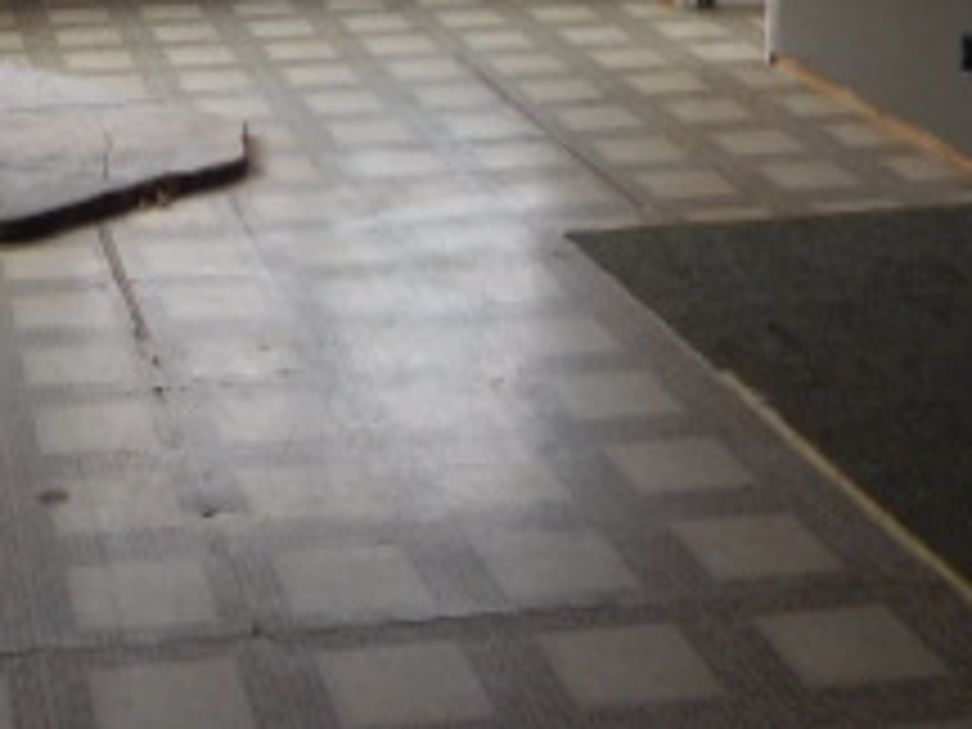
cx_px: 126
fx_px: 2078
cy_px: -122
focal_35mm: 74
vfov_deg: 18.9
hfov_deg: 25.6
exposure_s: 1/100
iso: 125
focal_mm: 4.5
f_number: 3.4
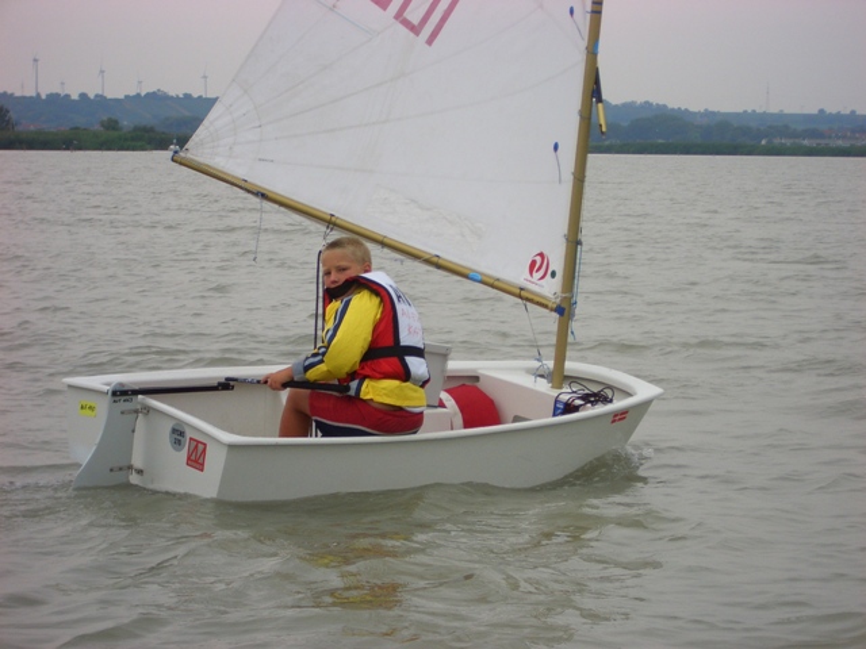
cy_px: 324
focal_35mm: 105
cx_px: 433
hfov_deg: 18.7
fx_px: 2627
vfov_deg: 14.1
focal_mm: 17.4
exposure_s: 1/200
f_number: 4.8
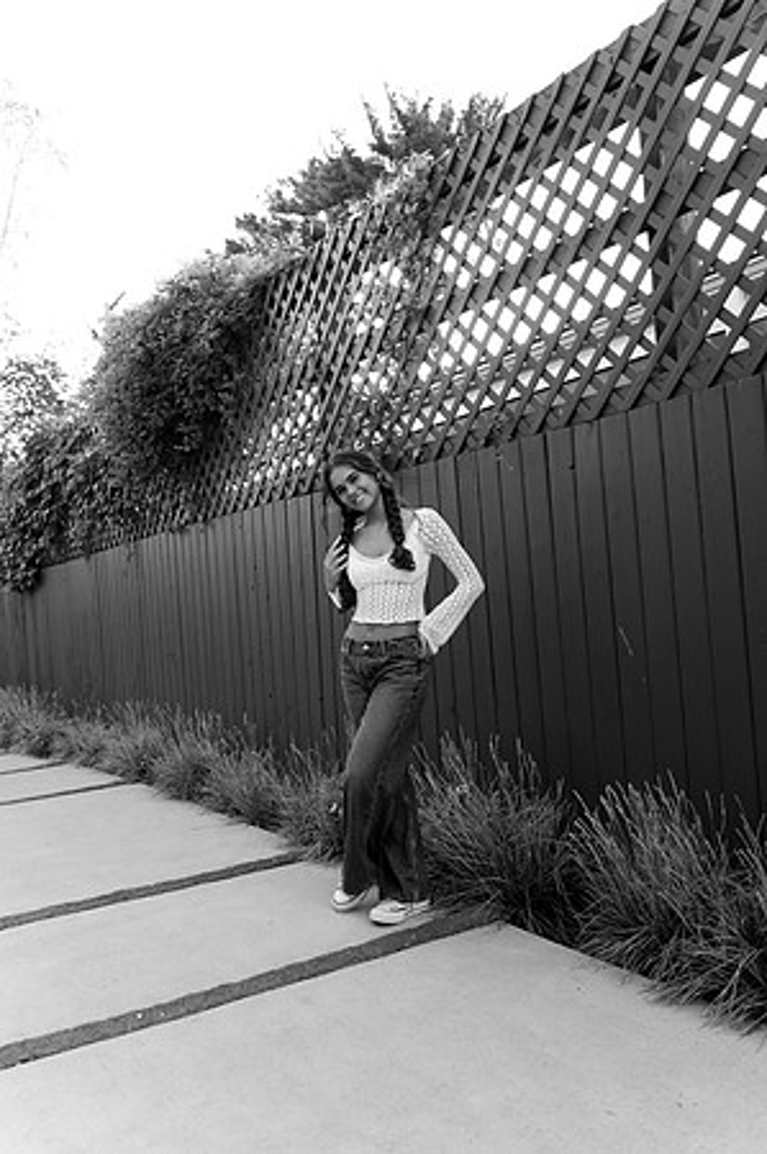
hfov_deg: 43.5
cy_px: 577
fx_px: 961
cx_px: 384
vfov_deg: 62.0
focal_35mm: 30
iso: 1600
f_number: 4
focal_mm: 30
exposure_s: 1/1000
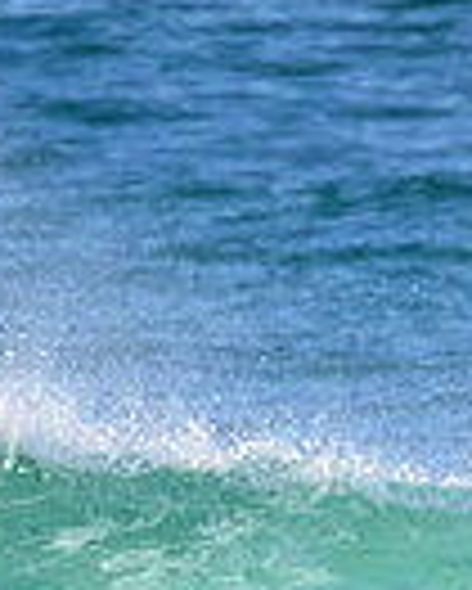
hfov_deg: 0.5
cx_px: 90
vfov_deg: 0.6
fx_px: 57993
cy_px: 817
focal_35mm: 3325
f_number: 11
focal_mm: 800
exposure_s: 1/1250
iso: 1800
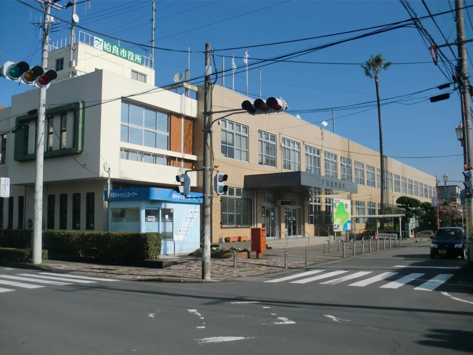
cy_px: 178
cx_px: 236
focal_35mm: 35
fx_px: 478
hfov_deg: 52.6
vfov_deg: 40.7
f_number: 7.8
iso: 64
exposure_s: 1/320
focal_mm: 6.3
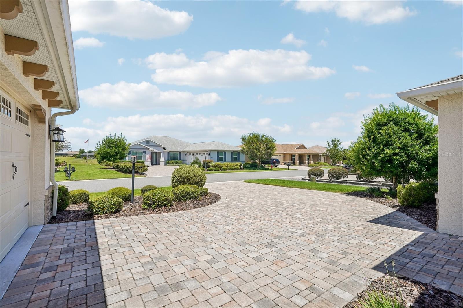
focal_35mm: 16
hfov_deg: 96.7
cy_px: 154
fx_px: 206
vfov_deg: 73.7
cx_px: 232
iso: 50
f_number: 8
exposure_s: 1/200
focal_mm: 16
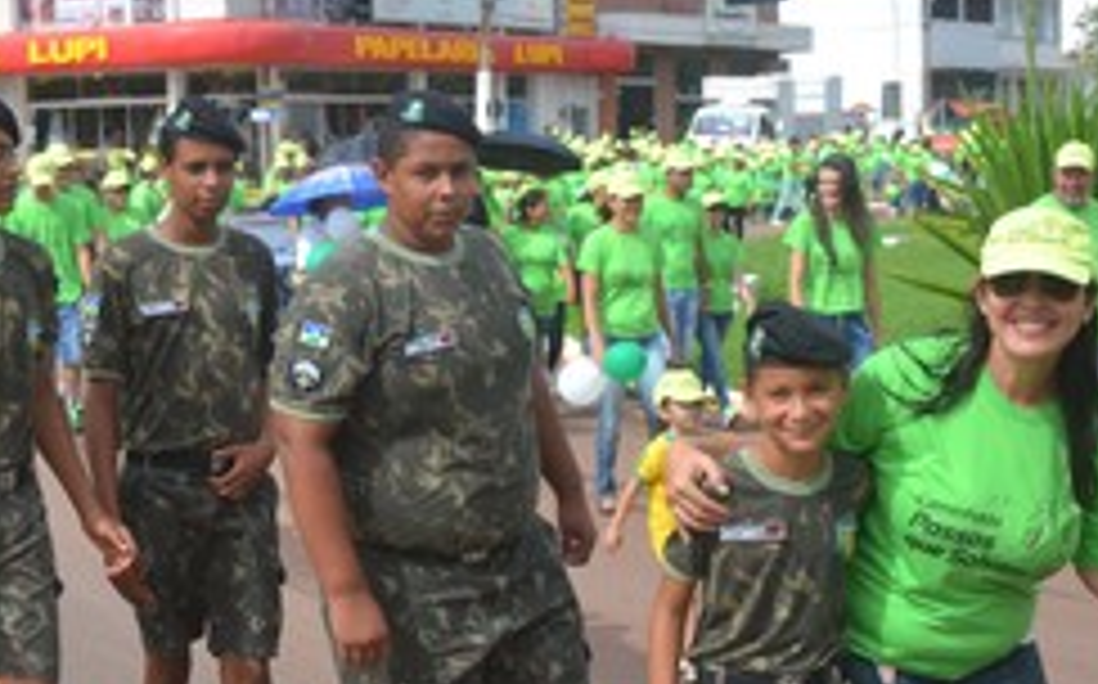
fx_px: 2362
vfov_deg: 16.5
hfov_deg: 26.1
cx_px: 454
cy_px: 414
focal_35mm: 79
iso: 100
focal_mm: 28
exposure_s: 1/250
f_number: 8
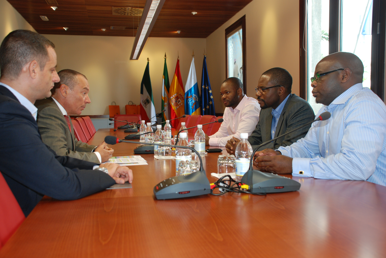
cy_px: 129
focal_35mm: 36
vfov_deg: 37.0
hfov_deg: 53.1
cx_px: 193
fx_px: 386
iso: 320
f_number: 4
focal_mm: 24
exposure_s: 1/60
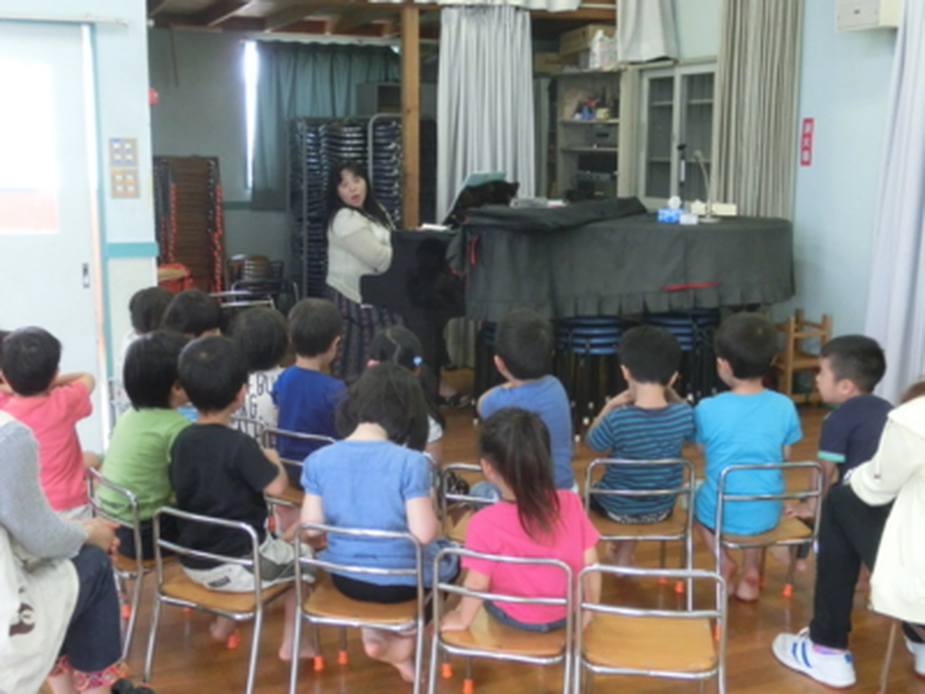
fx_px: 1069
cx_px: 462
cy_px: 347
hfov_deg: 46.8
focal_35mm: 40
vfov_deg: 36.0
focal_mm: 7.15
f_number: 4
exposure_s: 1/60
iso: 800
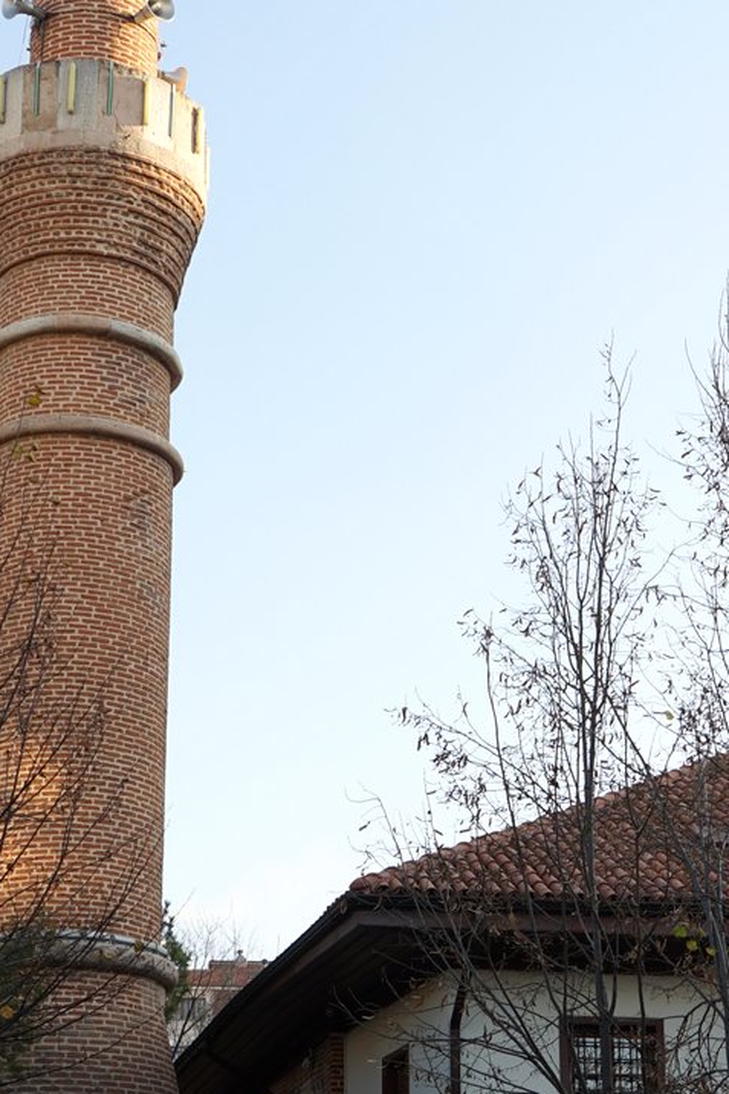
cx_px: 517
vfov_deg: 26.5
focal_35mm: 76
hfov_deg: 17.9
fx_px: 2309
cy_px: 746
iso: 100
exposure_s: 1/80
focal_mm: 34
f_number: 7.1
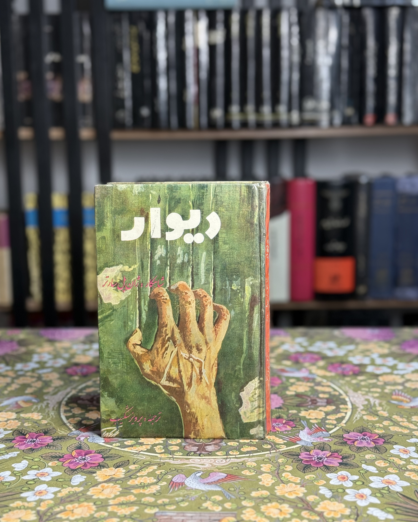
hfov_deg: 29.7
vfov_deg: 36.7
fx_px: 789
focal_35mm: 51
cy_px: 262
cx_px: 205
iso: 125
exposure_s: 1/100
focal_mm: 6.76
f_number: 1.78
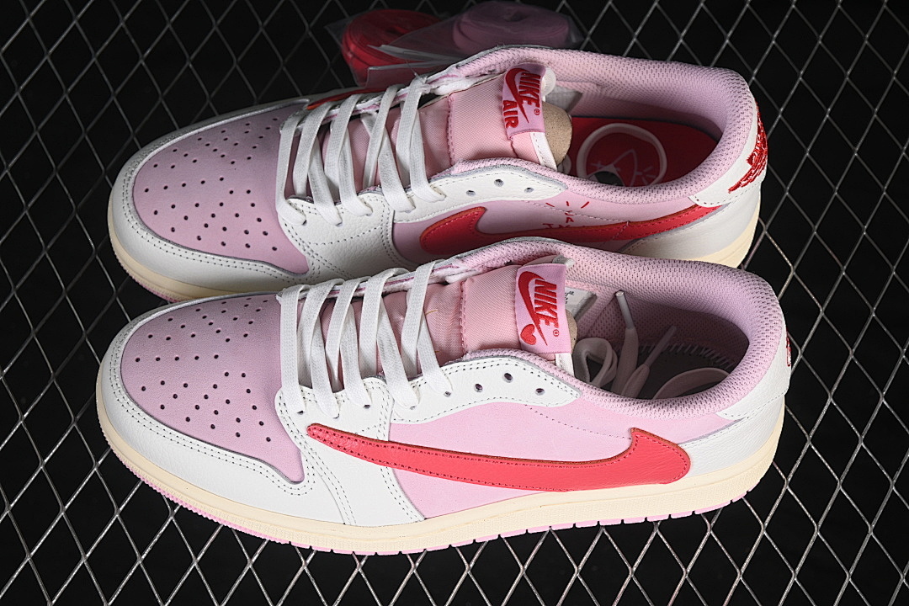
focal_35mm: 75
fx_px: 1894
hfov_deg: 27.0
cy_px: 303
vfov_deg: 18.2
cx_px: 454
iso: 160
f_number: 7.1
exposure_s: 1/80
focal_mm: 50
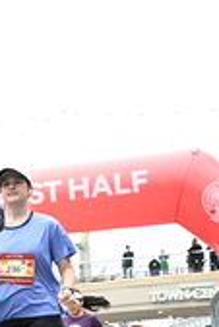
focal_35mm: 101
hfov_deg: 12.8
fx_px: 920
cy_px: 261
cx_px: -121
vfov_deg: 20.0
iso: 2000
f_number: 4
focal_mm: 31
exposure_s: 1/640
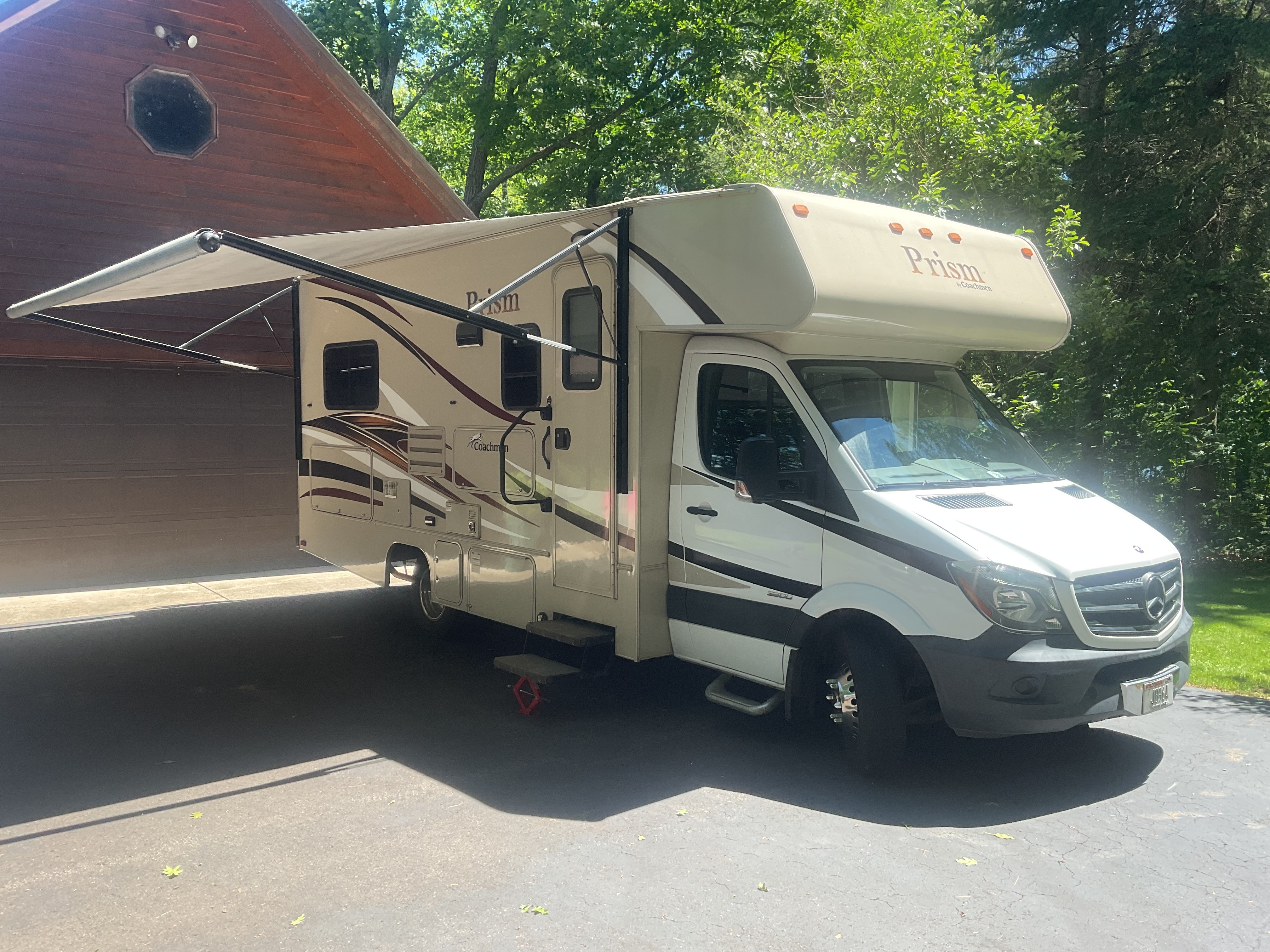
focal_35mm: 29
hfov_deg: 61.7
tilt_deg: -2.2
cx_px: 635
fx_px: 1064
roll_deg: +0.1
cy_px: 476
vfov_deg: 48.2
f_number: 1.8
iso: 16
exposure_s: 1/310
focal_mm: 3
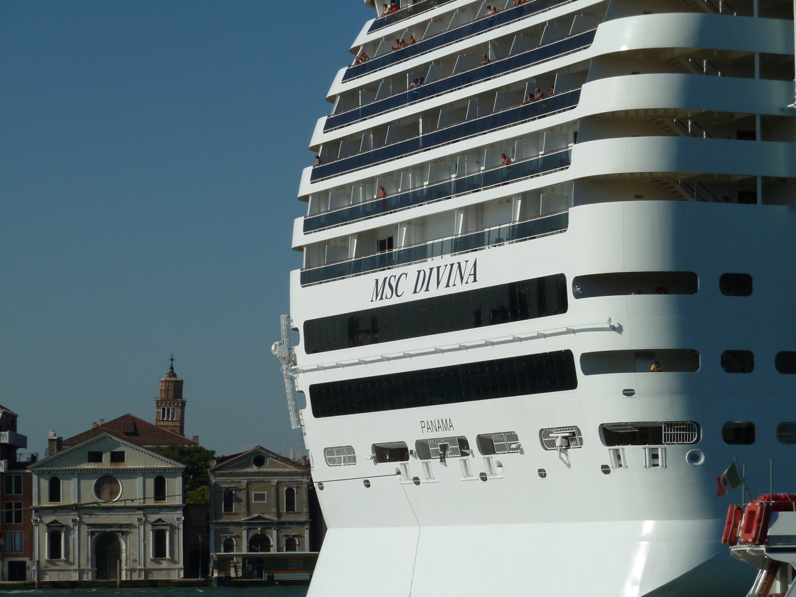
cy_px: 298
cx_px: 398
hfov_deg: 15.4
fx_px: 2943
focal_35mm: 128
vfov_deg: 11.6
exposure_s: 1/800
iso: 80
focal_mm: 21
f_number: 6.3
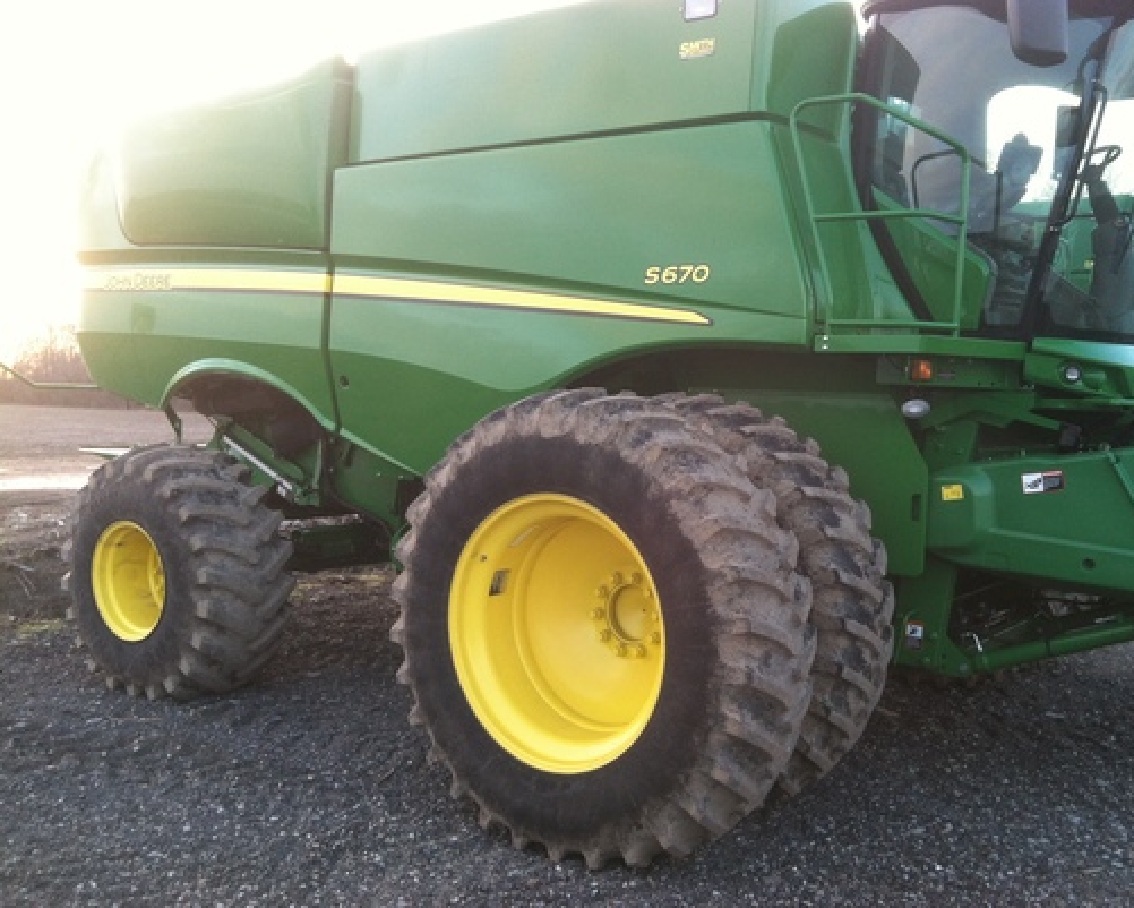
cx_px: 604
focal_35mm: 37
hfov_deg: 49.0
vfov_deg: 40.1
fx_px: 1242
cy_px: 451
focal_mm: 3.85
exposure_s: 1/60
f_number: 2.8
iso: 100
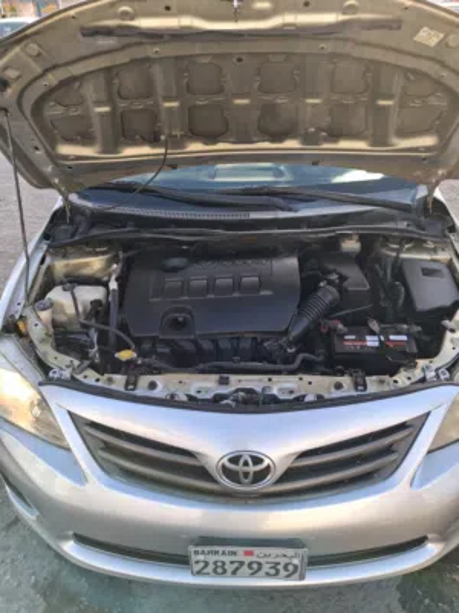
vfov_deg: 65.3
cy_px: 306
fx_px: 477
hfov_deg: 51.4
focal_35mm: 27
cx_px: 230
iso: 25
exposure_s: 1/100
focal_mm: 4
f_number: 1.8
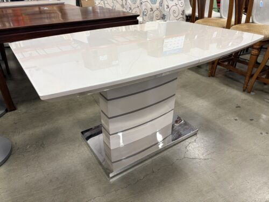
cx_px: 134
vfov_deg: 53.1
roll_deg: +1.1
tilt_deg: -30.4
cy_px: 101
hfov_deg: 67.3
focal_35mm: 26
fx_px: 202
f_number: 1.6
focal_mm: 5.96
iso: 160
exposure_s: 1/60
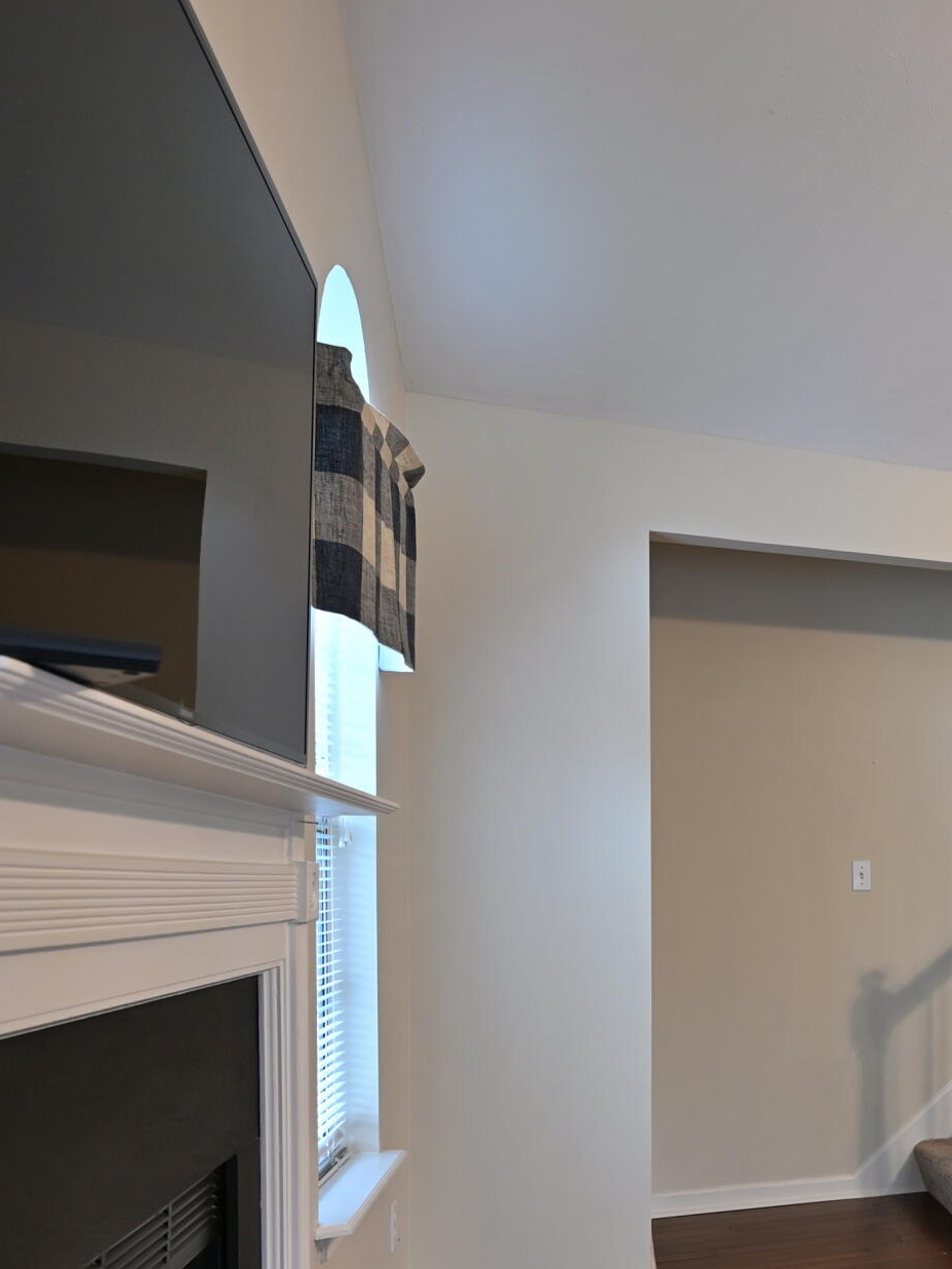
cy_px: 885
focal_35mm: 36
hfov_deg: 30.7
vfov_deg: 49.9
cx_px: 1245
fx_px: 1326
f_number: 5
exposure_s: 1/13
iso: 720
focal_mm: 15.5
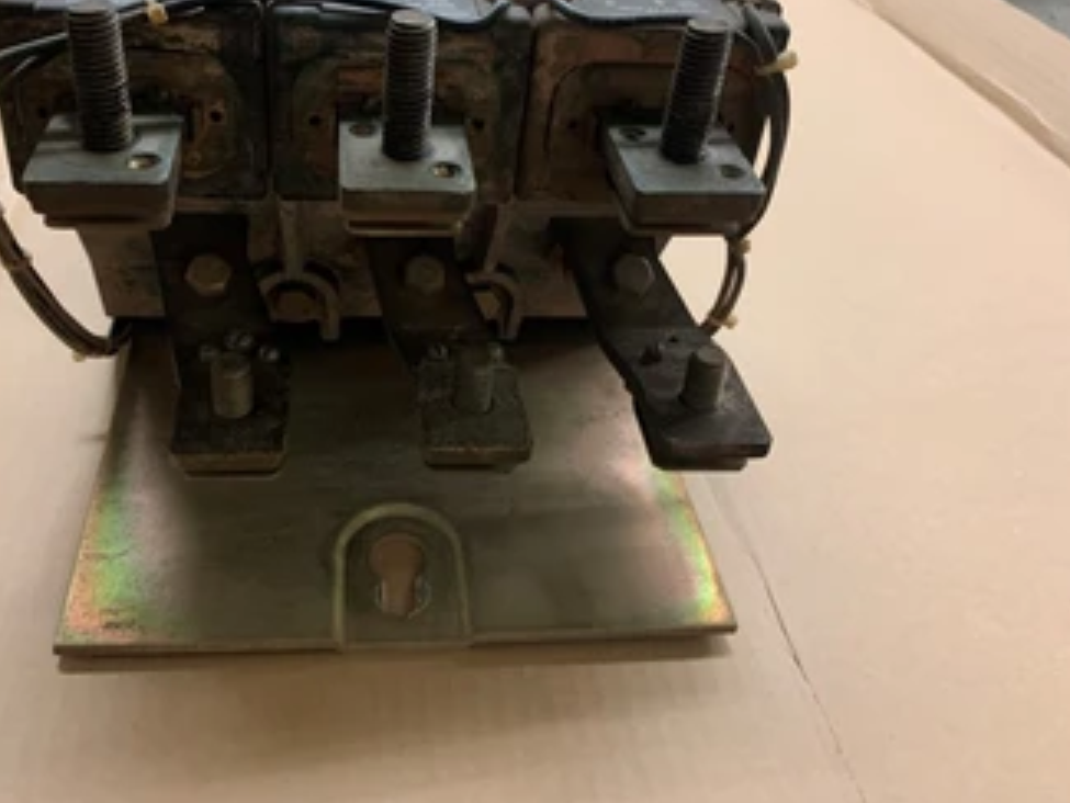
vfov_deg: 44.0
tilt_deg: -33.8
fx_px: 990
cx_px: 435
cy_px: 329
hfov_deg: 56.4
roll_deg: -2.2
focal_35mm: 32
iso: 250
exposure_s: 1/60
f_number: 1.8
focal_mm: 4.25
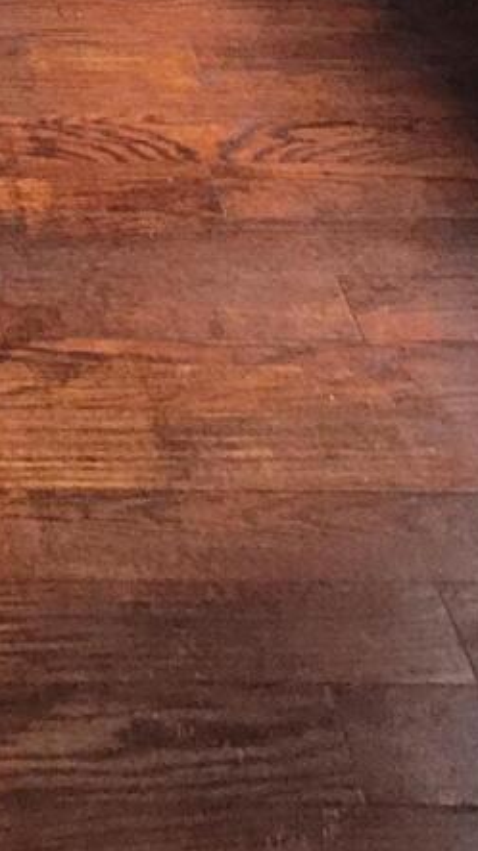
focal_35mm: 64
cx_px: -207
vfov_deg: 19.6
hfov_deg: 17.2
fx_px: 1443
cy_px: -820
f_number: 2.2
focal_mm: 1.74
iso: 320
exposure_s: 1/59
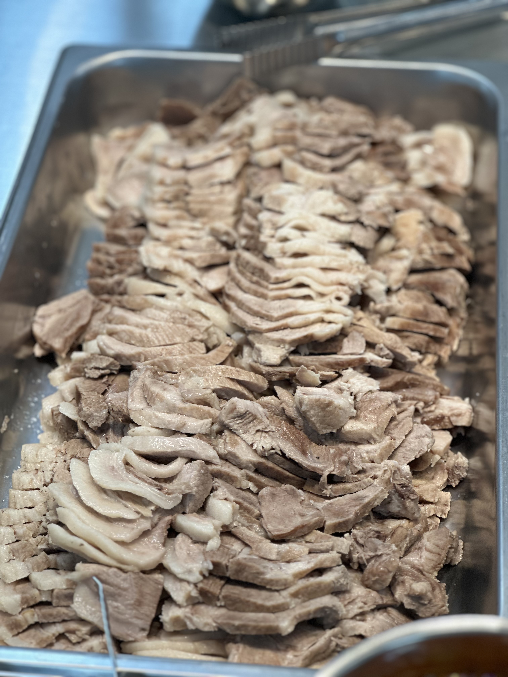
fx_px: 1507
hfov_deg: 19.1
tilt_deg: -43.1
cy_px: 338
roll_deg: +2.4
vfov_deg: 25.3
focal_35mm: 77
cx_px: 254
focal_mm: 9
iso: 100
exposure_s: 1/120
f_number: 2.8
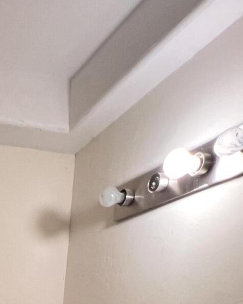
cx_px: -84
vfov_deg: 28.3
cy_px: 455
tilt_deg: -14.9
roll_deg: -0.8
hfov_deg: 27.9
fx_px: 387
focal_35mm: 43
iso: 160
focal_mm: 1.57
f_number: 1.8
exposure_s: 1/60
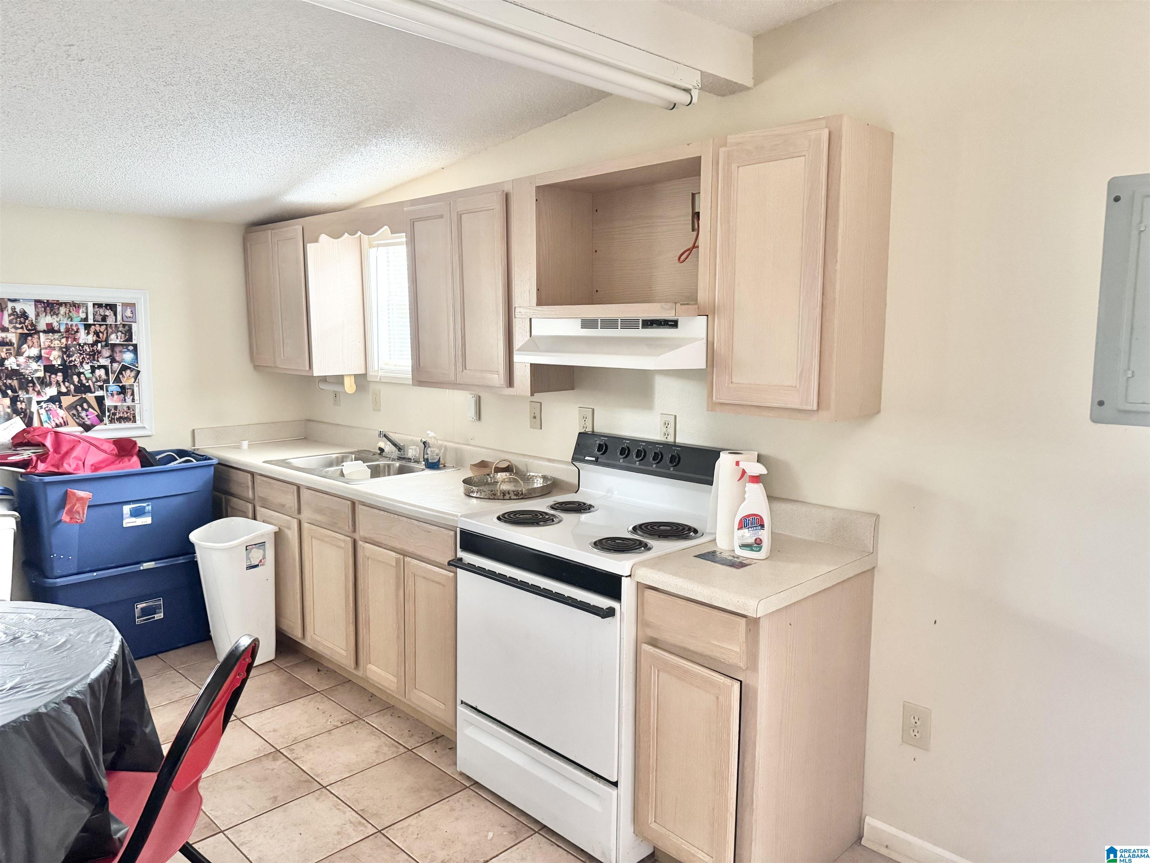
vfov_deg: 56.8
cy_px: 432
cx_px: 575
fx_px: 797
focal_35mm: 24
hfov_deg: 71.6
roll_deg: +0.3
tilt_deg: -9.2
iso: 800
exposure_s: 1/59
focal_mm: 6.76
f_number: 1.78
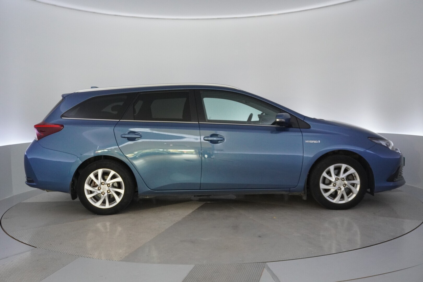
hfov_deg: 53.1
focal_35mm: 36
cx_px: 212
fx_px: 423
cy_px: 141
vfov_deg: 36.9
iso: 2500
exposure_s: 1/160
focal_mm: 24
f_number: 4.5
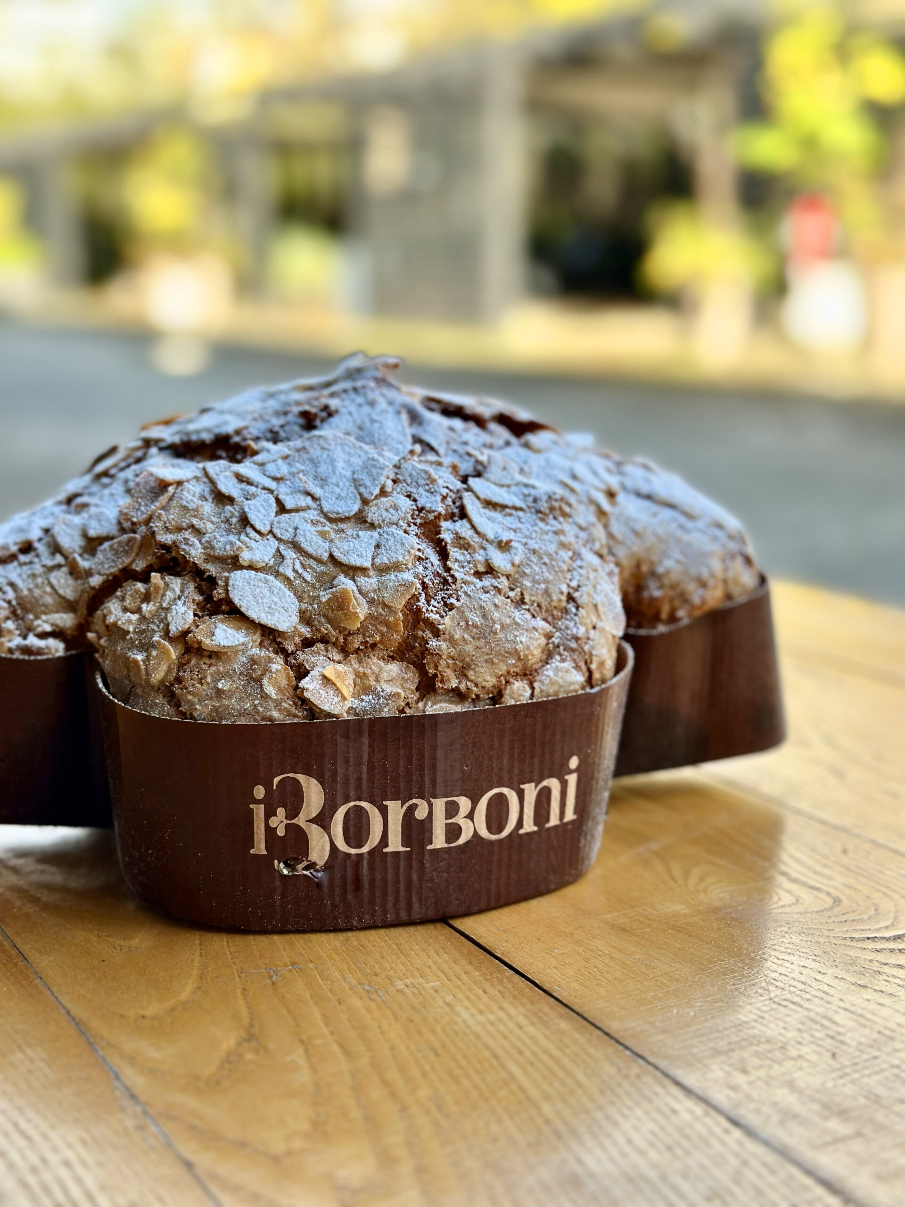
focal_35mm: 48
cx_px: 452
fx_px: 1673
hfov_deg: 30.3
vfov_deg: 39.7
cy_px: 604
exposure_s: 1/709
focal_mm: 6.86
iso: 80
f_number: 1.78
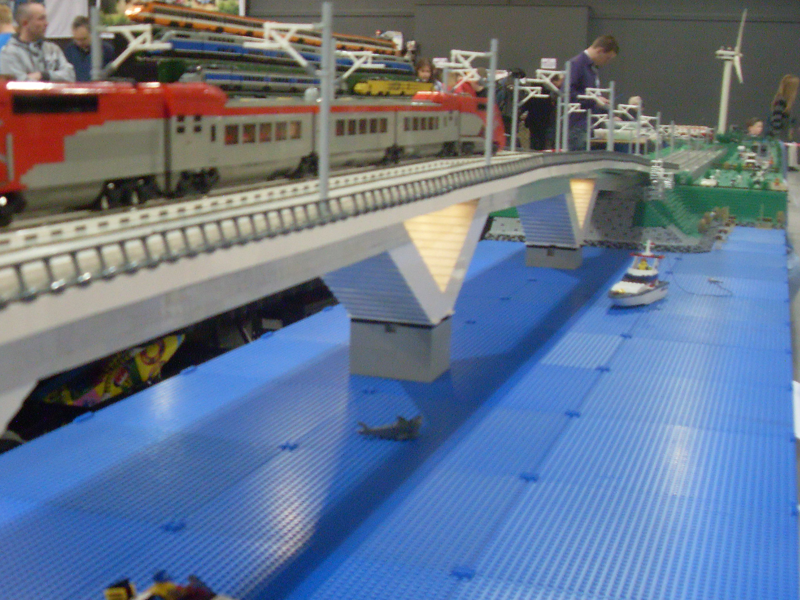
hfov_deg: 38.9
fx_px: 1132
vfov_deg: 29.6
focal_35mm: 49
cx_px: 366
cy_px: 337
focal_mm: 6.3
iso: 200
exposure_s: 1/10
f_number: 2.8
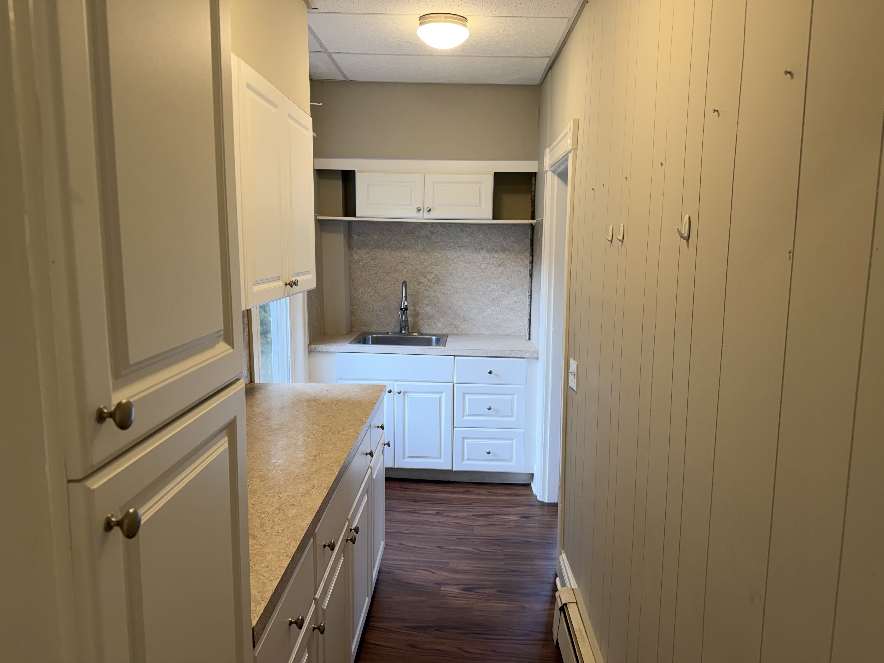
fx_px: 613
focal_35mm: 24
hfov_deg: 71.6
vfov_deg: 56.8
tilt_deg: -7.7
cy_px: 332
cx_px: 442
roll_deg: -0.4
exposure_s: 1/120
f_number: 1.78
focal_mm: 6.76
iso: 125
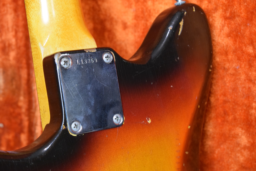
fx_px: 587
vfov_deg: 16.6
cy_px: 86
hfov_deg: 24.6
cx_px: 128
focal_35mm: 82
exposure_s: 1/25
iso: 3200
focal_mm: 55
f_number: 5.6
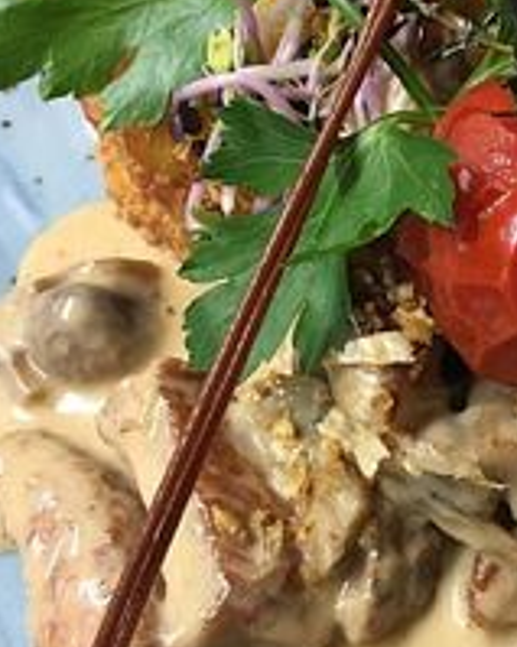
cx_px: 452
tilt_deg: -60.5
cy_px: 397
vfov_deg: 32.9
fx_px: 1091
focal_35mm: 57
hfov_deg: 25.9
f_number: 2.2
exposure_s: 1/33
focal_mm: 4.15
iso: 160
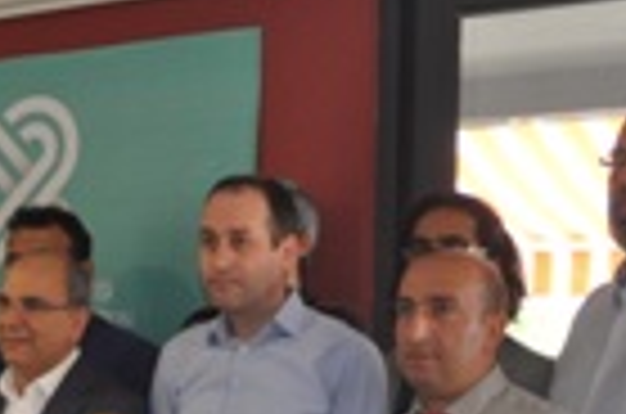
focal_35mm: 87
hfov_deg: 22.2
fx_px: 1509
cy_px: 490
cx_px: -50
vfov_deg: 15.1
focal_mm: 18
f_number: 3.5
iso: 560
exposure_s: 1/125
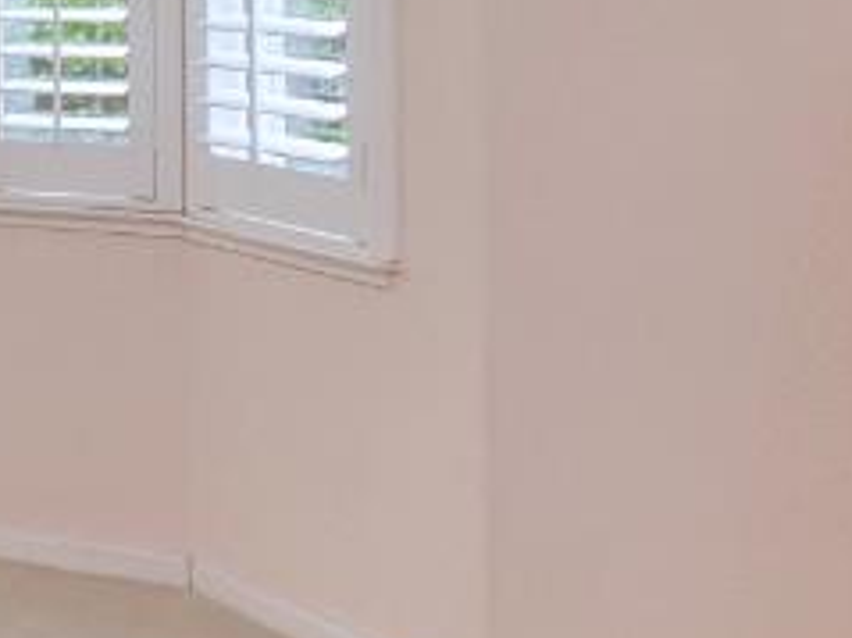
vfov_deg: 16.3
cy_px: -48
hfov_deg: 17.8
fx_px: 2165
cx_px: -681
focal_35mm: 88
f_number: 3.5
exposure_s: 1/160
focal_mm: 7
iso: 800
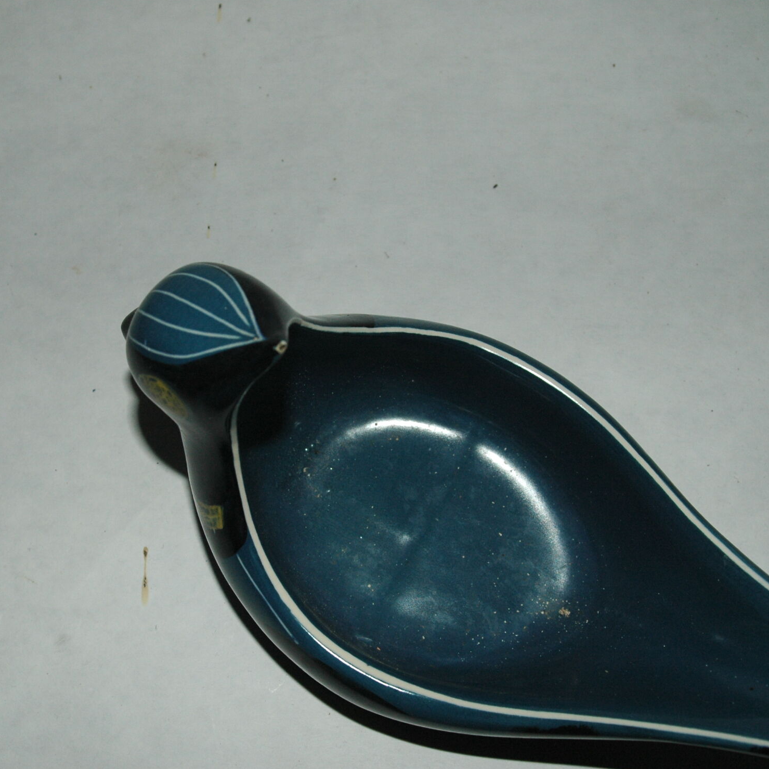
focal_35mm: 54
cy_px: 384
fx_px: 1357
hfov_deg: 31.6
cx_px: 322
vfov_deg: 31.6
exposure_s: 1/125
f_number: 7.1
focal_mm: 28
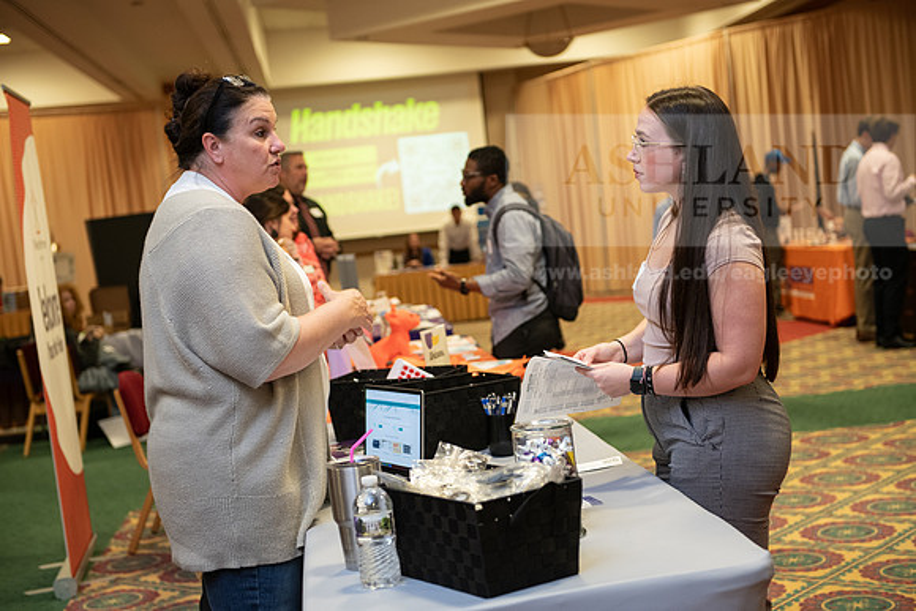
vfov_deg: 23.4
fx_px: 1476
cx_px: 458
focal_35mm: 58
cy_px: 306
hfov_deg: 34.5
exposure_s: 1/125
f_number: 3.2
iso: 1250
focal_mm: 58
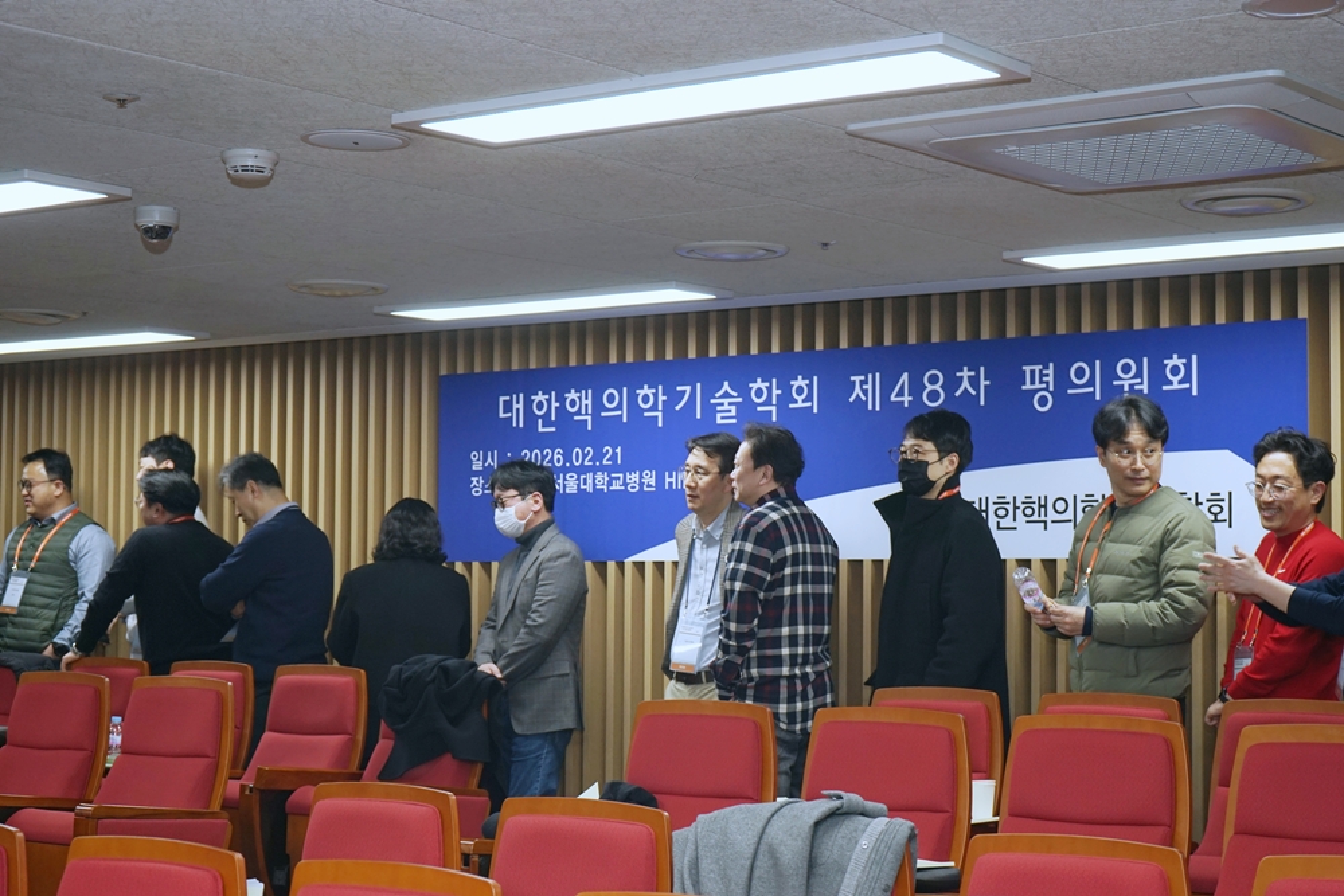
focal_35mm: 64
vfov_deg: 21.2
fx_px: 2390
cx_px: 672
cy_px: 448
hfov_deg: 31.4
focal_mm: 64
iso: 400
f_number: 6.3
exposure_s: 1/80
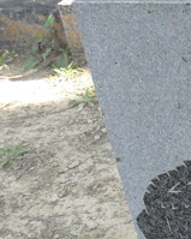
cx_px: 346
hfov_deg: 13.5
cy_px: 222
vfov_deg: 18.5
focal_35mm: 102
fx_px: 721
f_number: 2.8
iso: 80
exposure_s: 1/30
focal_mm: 4.6
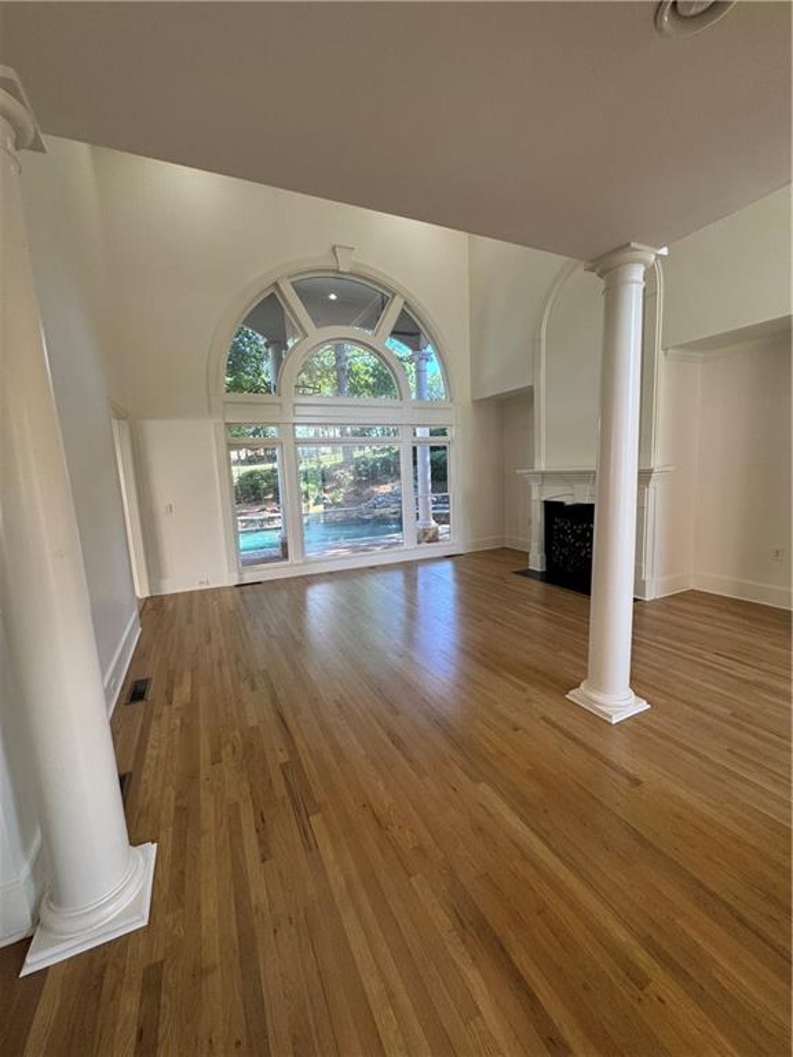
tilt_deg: -9.2
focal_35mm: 14
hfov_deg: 85.7
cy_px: 528
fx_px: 428
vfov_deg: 102.1
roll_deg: +2.0
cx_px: 396
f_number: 2.2
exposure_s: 1/120
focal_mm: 2.22
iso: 160
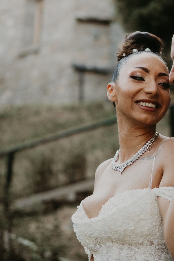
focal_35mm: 85
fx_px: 616
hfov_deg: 16.0
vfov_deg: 23.9
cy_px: 100
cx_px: 125
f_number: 1.4
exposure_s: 1/1000
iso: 250
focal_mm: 35
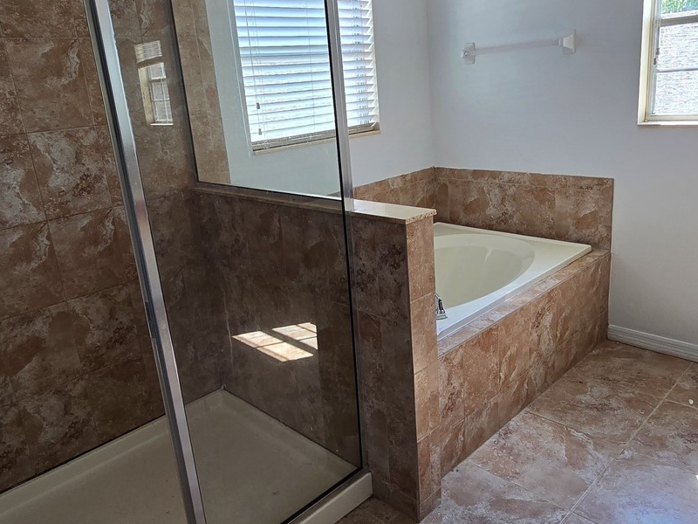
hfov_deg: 67.3
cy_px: 243
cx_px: 352
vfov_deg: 53.0
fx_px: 524
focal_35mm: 26
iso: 64
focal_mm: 2.2
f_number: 2.2
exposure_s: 1/60
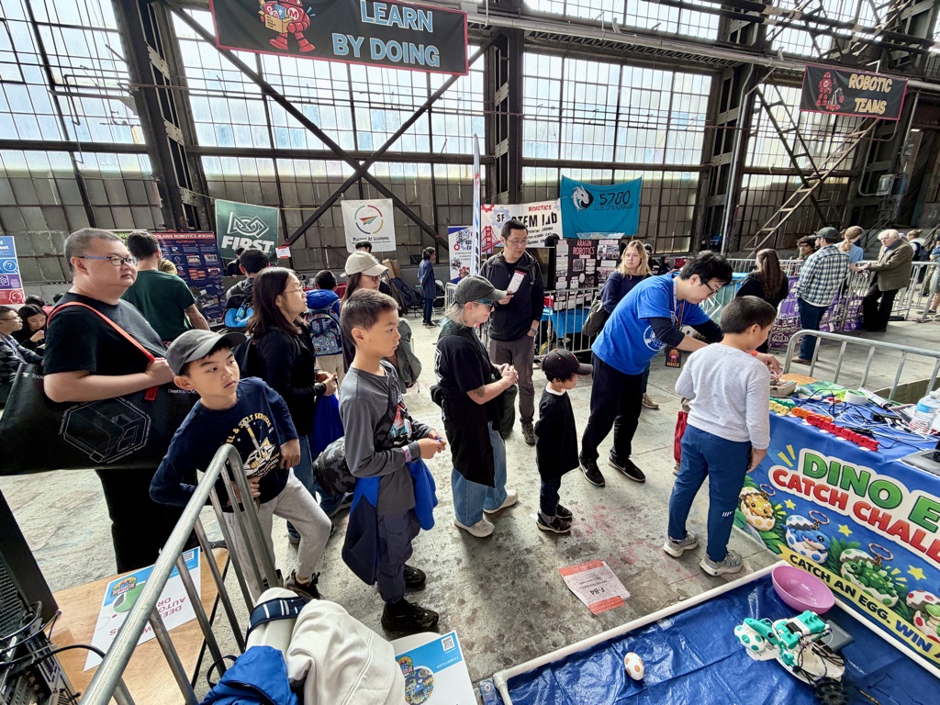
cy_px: 352
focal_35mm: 14
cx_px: 470
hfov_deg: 102.1
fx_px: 380
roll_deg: +1.4
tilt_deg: -16.6
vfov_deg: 85.7
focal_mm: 2.22
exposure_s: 1/121
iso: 100
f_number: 2.2
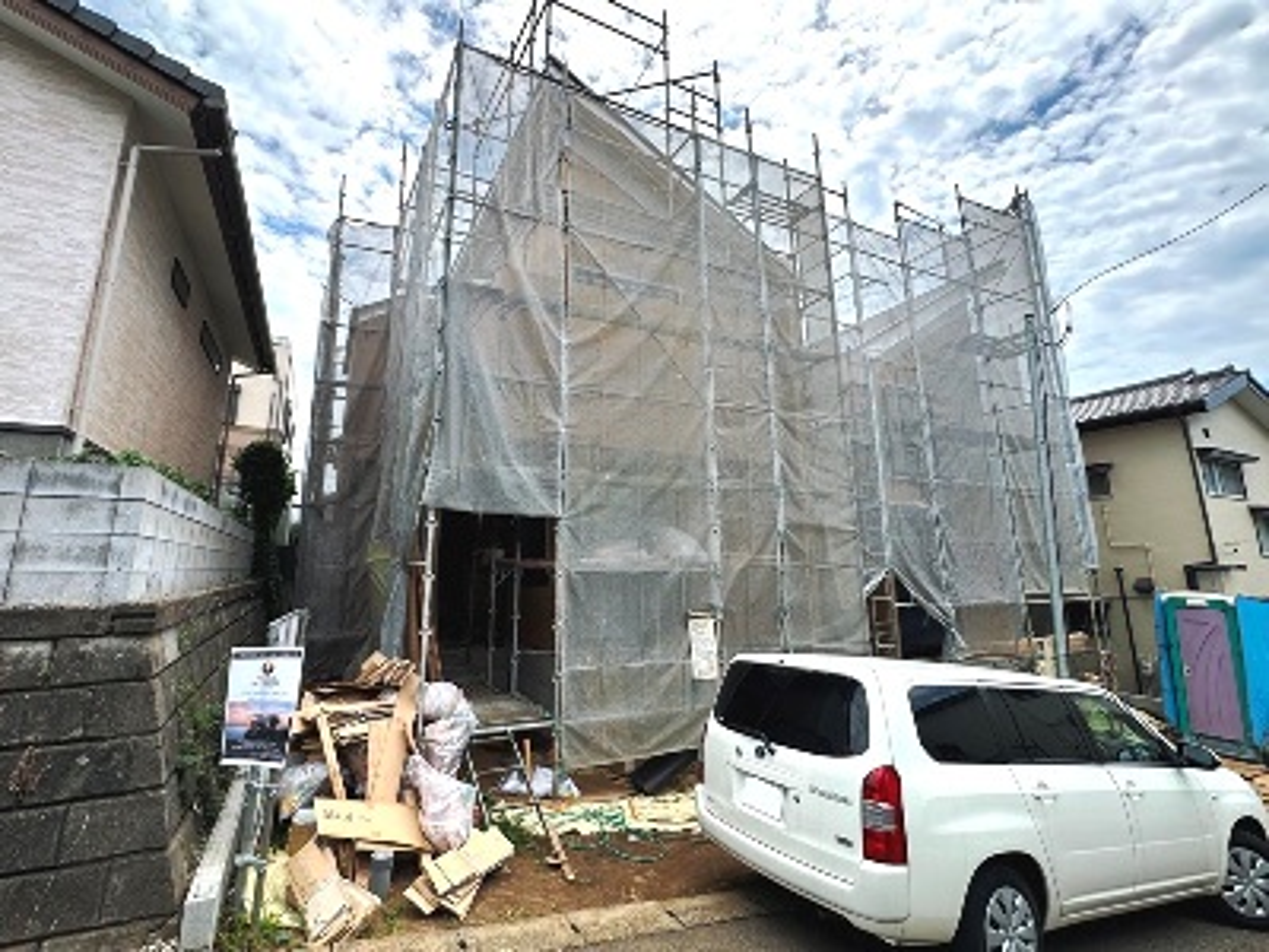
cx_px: 634
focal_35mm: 14
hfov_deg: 102.1
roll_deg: +1.5
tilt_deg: +12.5
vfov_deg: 85.7
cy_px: 476
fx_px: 513
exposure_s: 1/1014
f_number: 2.2
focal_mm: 2.22
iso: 40
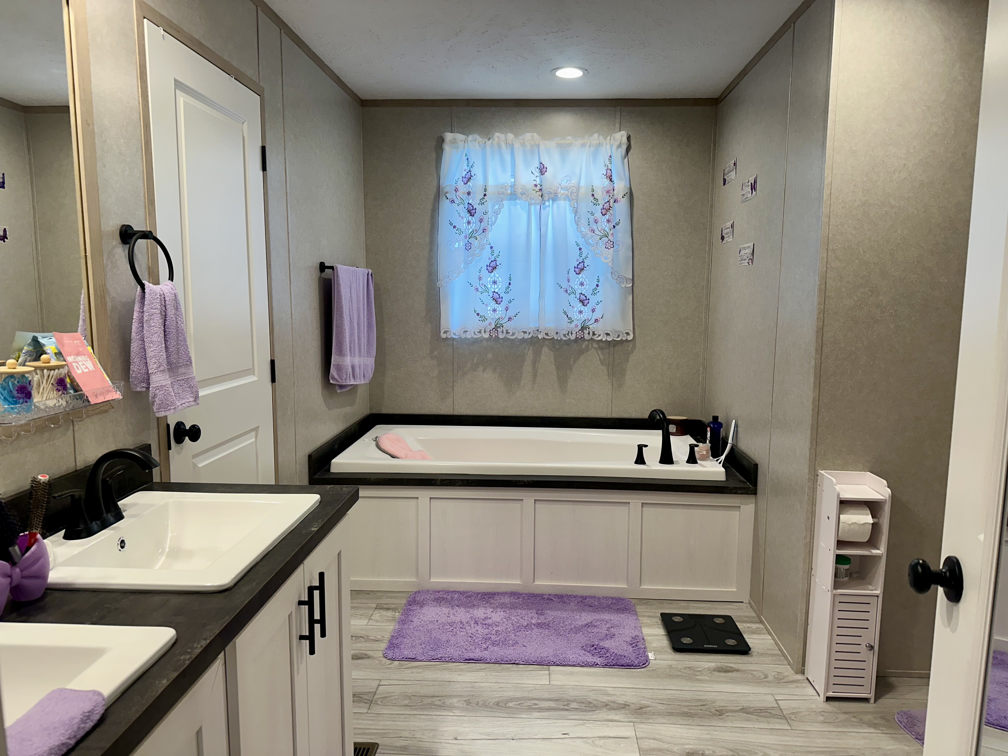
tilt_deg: -5.9
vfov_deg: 56.8
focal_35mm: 24
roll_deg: -0.4
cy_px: 378
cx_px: 504
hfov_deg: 71.6
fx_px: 699
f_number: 1.78
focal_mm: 6.86
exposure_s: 1/120
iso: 125
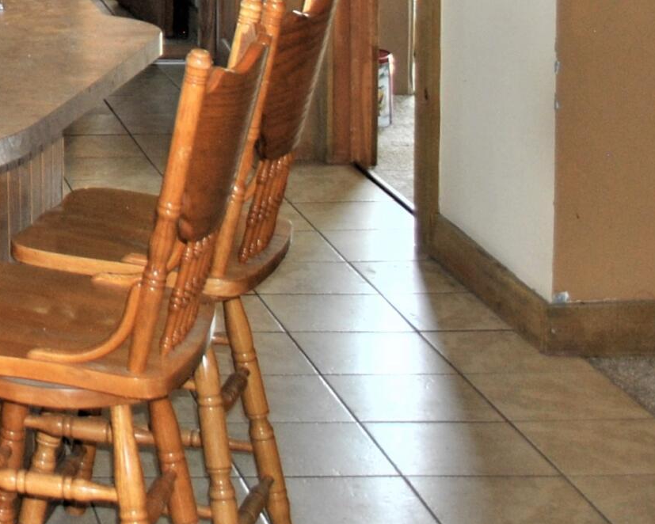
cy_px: -232
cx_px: -490
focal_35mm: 92
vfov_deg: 15.6
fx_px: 1784
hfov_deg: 17.3
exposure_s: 1/60
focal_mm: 18
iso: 200
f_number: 3.5
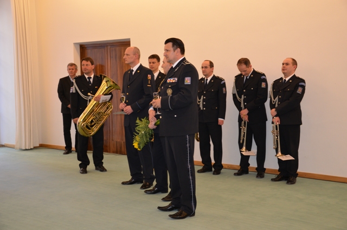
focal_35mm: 48
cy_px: 115
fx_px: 462
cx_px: 174
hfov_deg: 41.2
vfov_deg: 28.0
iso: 720
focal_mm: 32
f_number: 4.2
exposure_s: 1/60
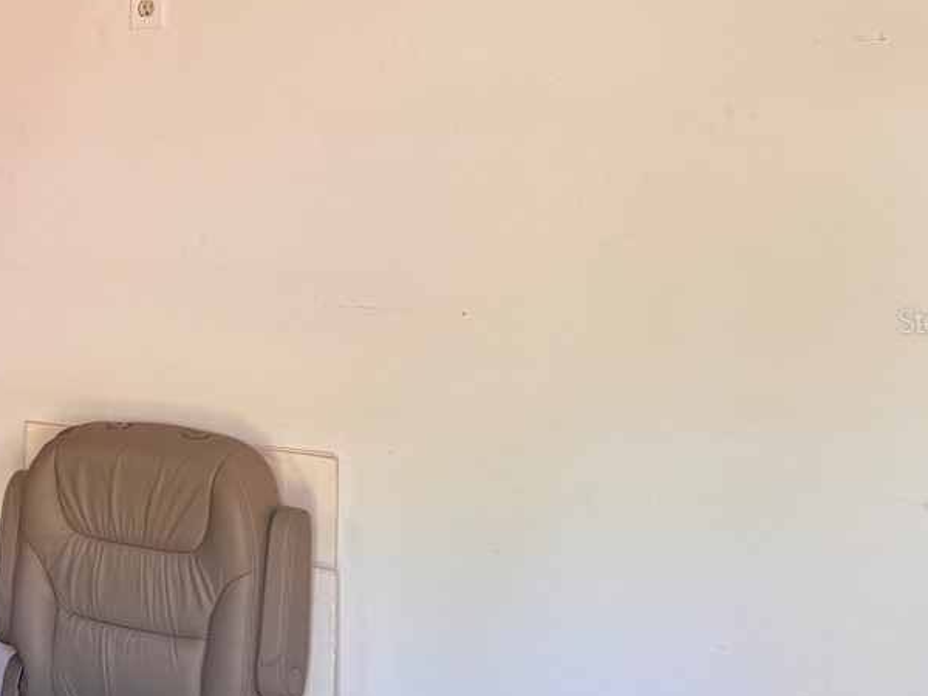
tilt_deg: -7.4
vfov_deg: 22.9
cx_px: -193
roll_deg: +1.3
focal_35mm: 64
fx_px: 1716
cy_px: 320
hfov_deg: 26.7
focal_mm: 6.76
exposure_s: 1/121
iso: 200
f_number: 1.78
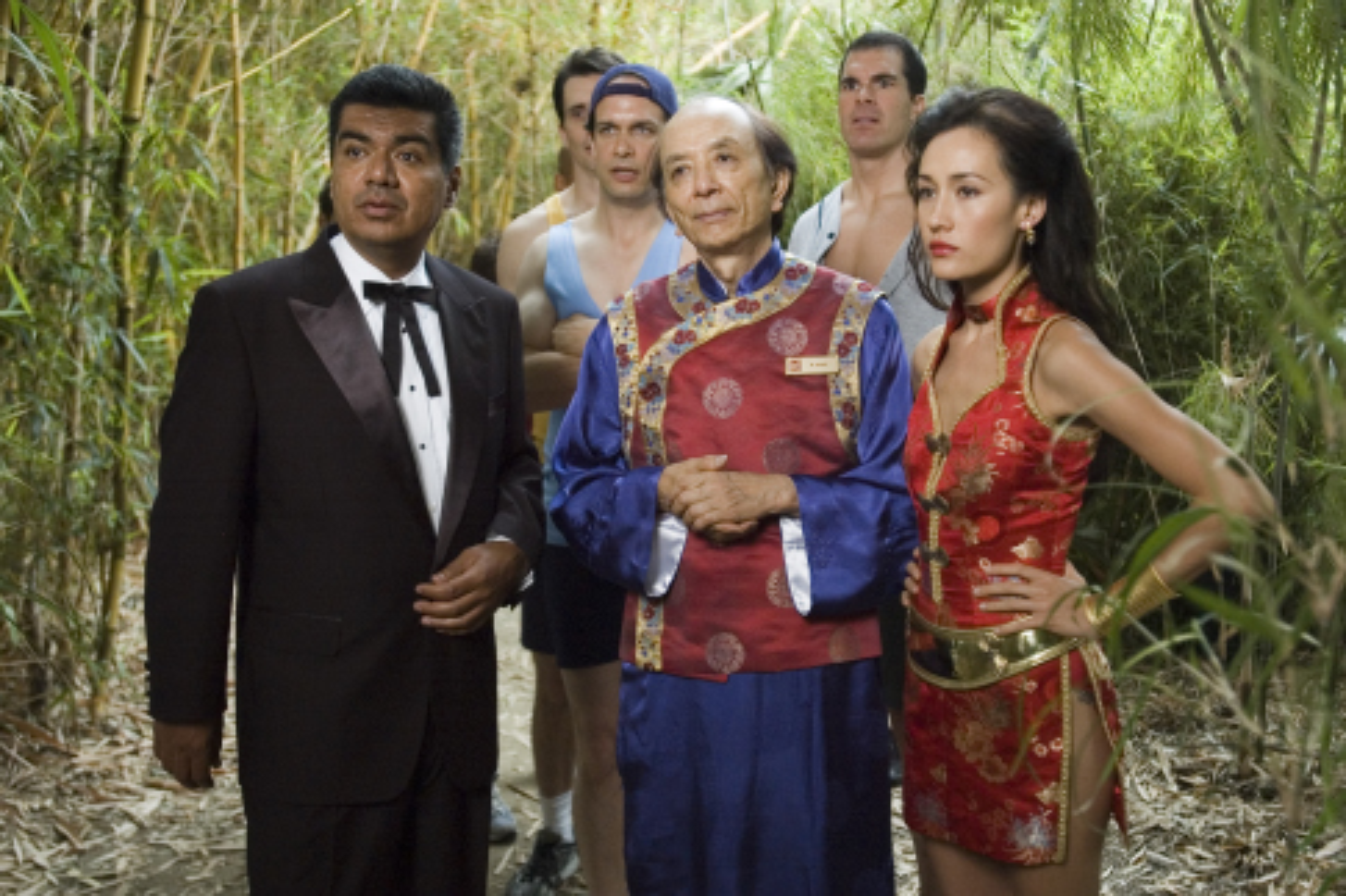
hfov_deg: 46.4
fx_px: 1570
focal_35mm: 42
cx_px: 673
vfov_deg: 31.9
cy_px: 448
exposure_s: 1/125
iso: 400
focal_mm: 28
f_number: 2.8
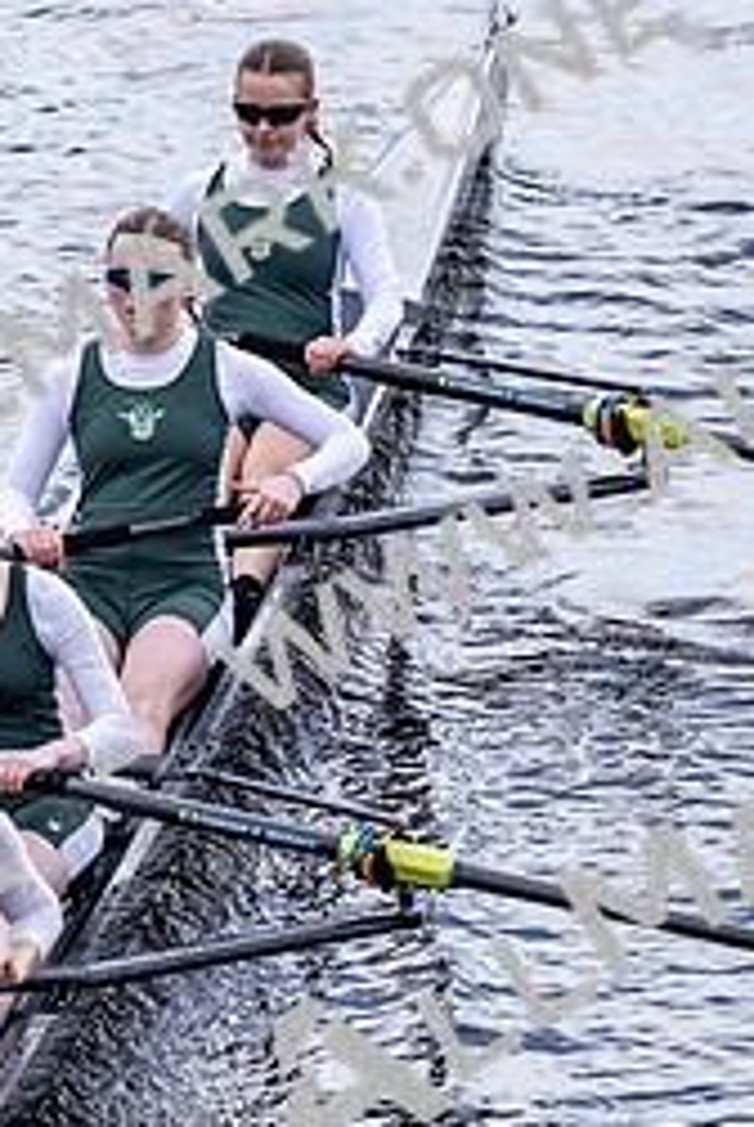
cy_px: 786
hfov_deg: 2.0
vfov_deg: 3.0
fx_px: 21679
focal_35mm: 692
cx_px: -112
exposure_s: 1/2000
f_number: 2.8
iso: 720
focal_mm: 200
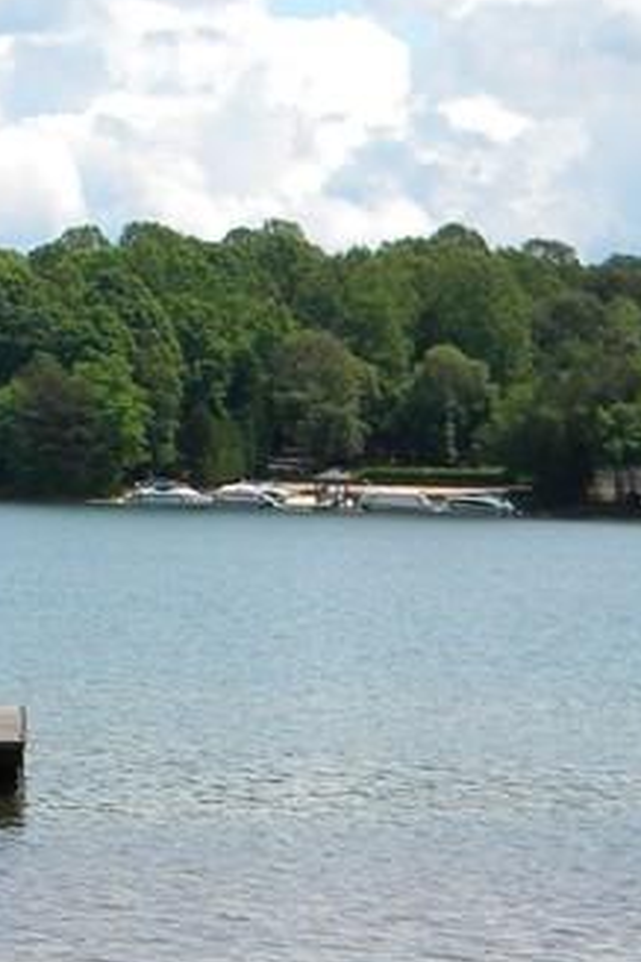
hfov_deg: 8.6
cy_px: 659
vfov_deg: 13.4
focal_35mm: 153
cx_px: -503
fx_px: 4086
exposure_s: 1/772
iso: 80
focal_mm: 8.6
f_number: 3.9
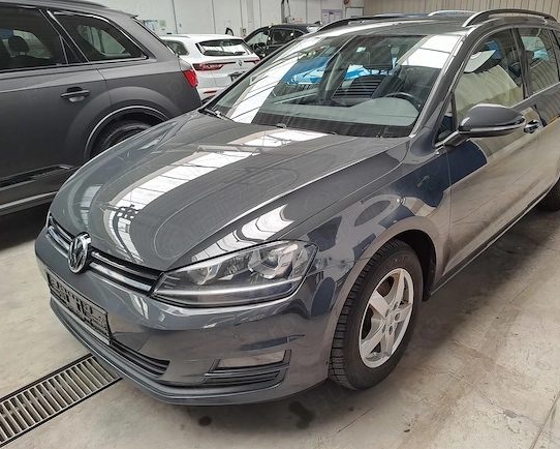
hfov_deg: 64.0
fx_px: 448
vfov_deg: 53.2
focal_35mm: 27
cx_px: 303
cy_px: 217
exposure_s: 1/100
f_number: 1.8
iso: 40
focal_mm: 4.65
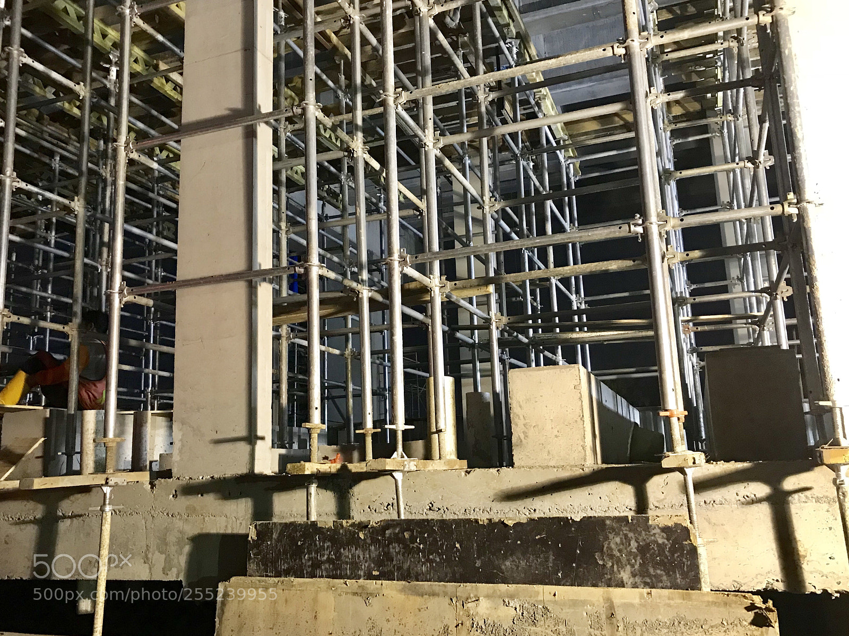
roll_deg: +0.0
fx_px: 686
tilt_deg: +11.5
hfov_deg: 63.5
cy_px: 318
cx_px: 424
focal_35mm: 28
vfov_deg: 49.7
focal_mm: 3.99
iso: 100
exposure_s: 1/11
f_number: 1.8
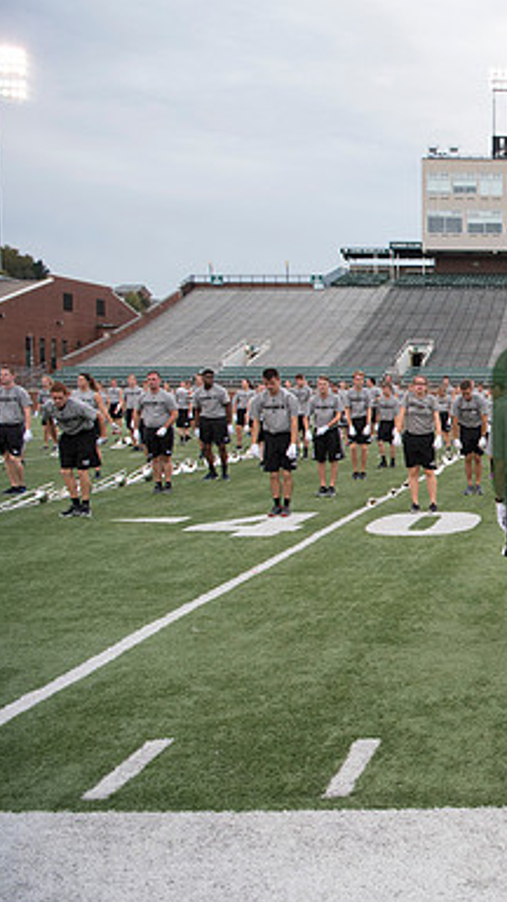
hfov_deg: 26.3
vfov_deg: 52.8
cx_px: 669
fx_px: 908
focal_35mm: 38
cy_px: 452
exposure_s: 1/1250
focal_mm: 24
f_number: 4.5
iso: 1000
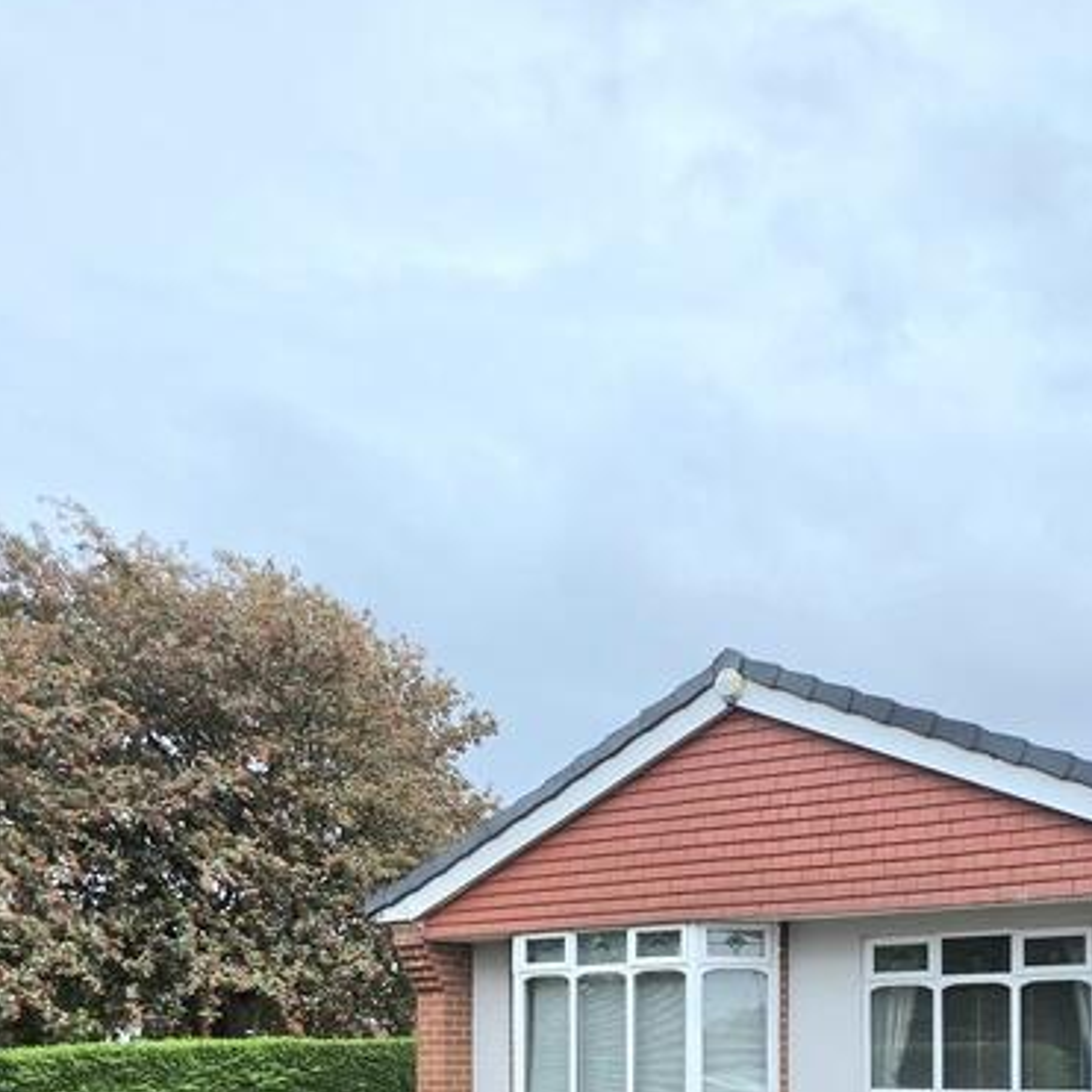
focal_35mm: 31
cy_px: 1066
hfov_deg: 50.1
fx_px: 1106
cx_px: 836
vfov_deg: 45.3
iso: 32
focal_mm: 2.2
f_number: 1.9
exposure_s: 1/667
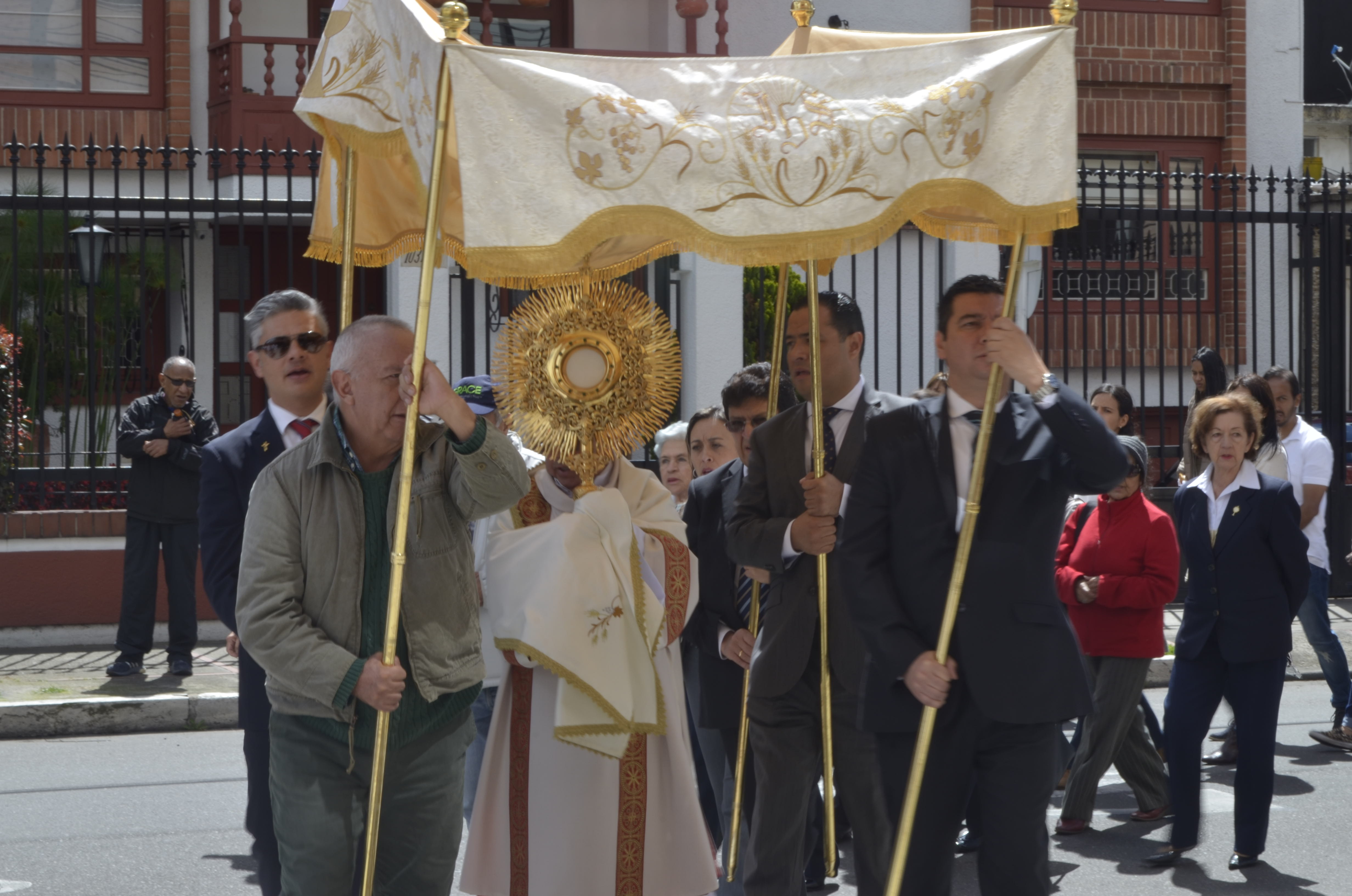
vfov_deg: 16.5
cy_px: 448
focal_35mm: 82
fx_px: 3092
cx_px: 676
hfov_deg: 24.7
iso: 100
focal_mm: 55
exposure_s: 1/30
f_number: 22
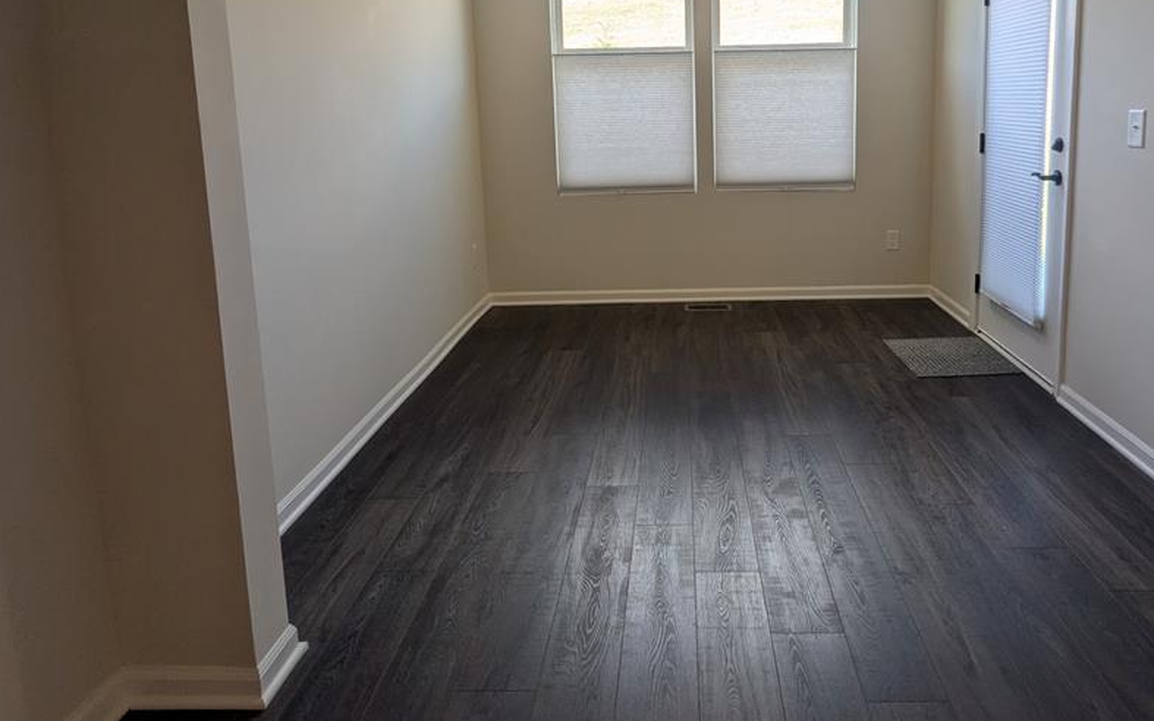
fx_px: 692
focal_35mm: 22
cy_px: 193
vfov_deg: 53.0
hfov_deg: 79.1
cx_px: 667
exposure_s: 1/120
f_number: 2.2
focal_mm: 2.35
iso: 40
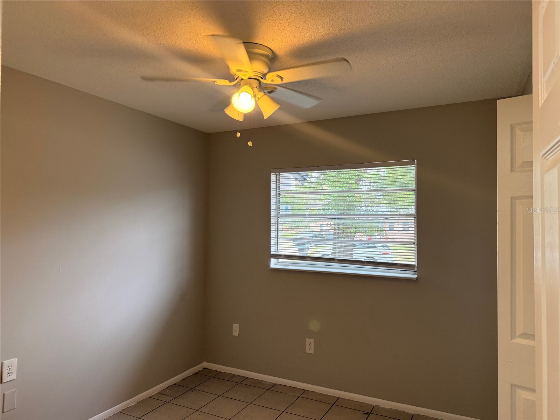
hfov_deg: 71.6
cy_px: 210
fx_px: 388
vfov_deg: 56.8
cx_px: 280
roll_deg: -0.4
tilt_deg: +2.1
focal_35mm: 24
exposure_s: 1/146
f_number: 1.78
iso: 200
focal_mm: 6.76
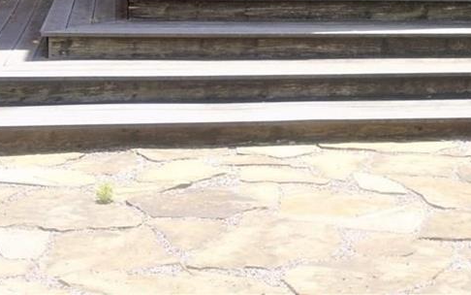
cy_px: -34
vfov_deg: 17.0
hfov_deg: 27.2
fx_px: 951
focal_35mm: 74
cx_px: 390
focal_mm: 23
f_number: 6.3
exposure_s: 1/200
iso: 100
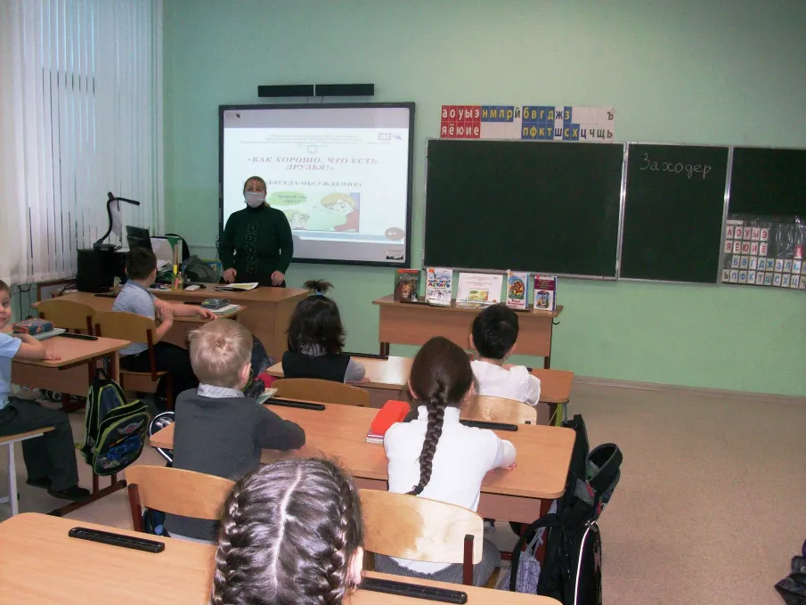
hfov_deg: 54.0
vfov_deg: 41.8
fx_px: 792
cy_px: 302
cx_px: 403
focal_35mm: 34
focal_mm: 5.7
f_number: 2.8
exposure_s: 1/60
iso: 160
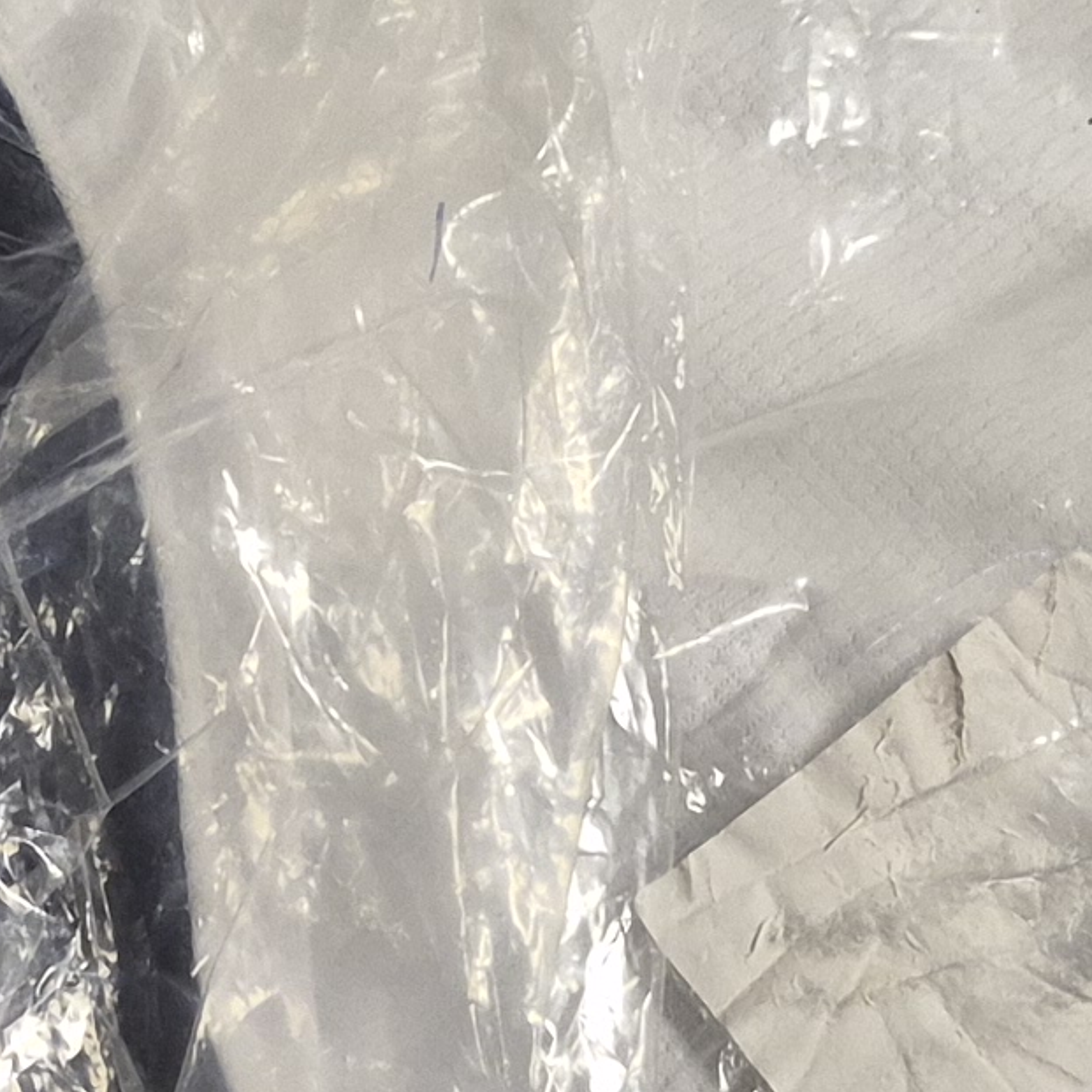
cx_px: -84
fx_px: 4675
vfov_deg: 13.3
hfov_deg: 13.1
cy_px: 299
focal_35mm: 131
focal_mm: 5.4
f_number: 1.8
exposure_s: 1/100
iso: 500
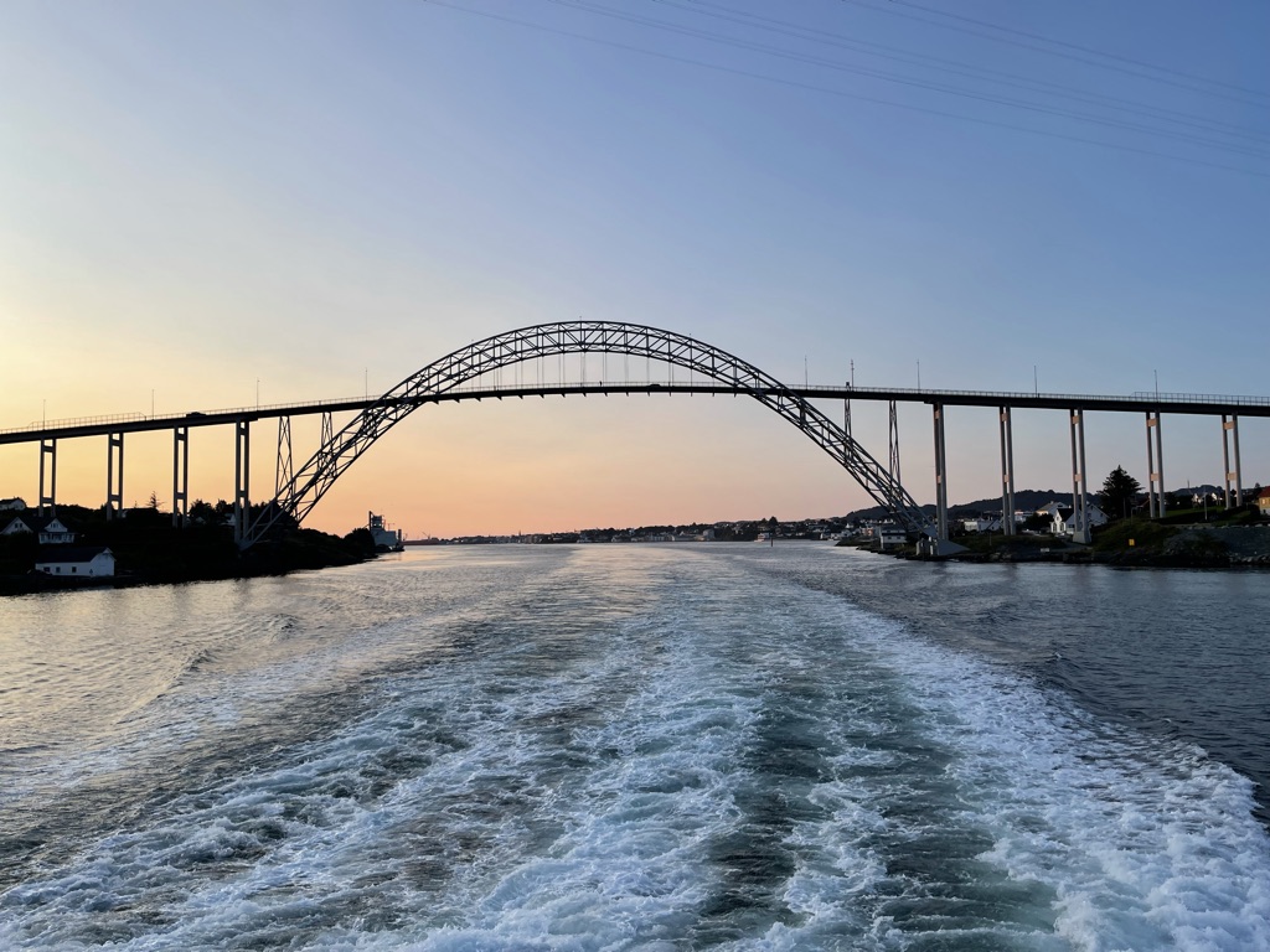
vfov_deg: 53.1
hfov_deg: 67.3
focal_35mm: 26
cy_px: 476
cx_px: 635
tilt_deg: +4.1
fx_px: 954
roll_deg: +1.3
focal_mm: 5.1
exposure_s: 1/625
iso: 32
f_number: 1.6
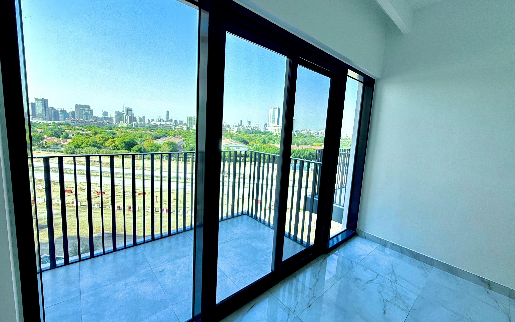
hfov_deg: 101.5
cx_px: 255
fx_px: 211
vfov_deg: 74.8
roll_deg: -3.6
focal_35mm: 15
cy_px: 156
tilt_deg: -7.4
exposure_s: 1/119
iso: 64
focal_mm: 2.22
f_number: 2.2
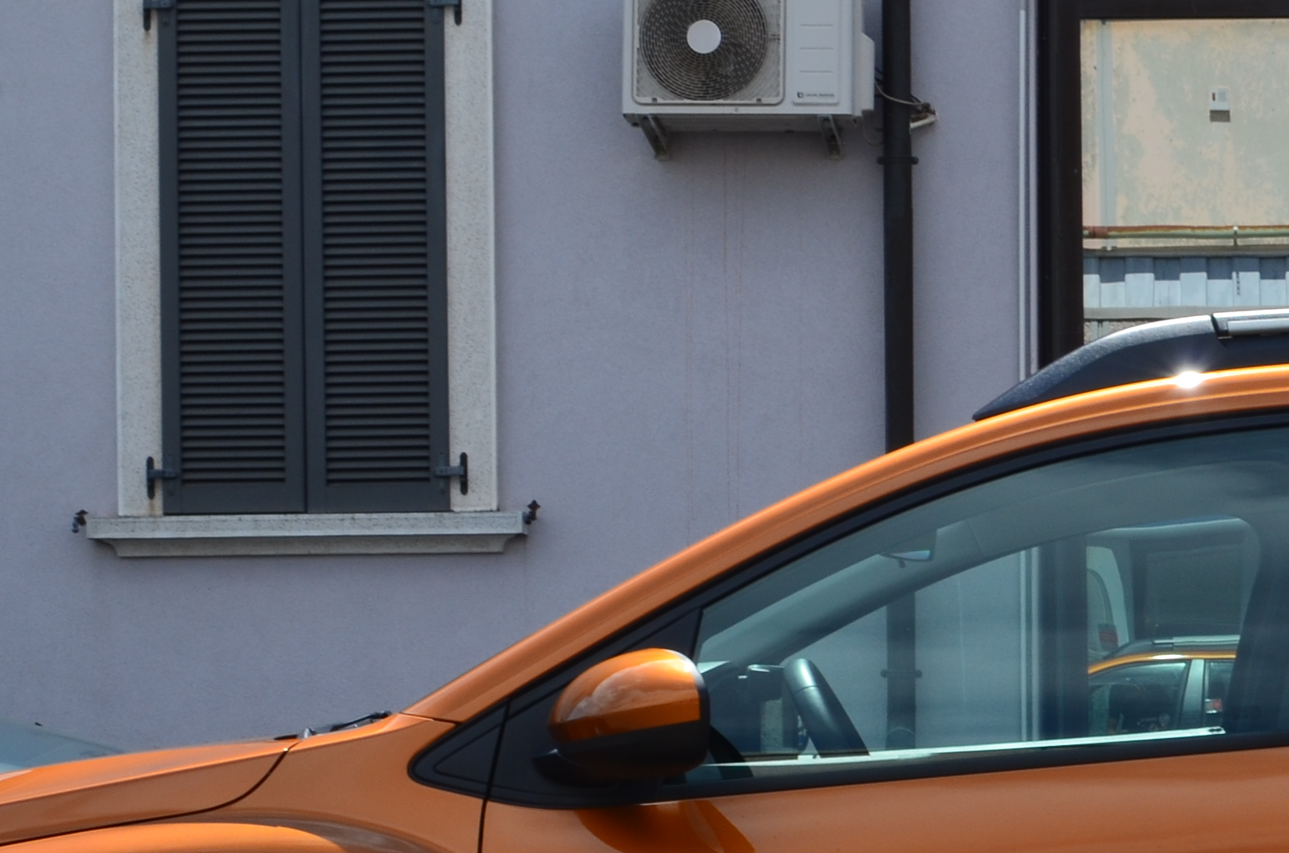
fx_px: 3930
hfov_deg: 18.3
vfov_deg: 12.3
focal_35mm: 110
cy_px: 802
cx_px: 1148
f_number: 11
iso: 125
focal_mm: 24
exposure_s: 1/125
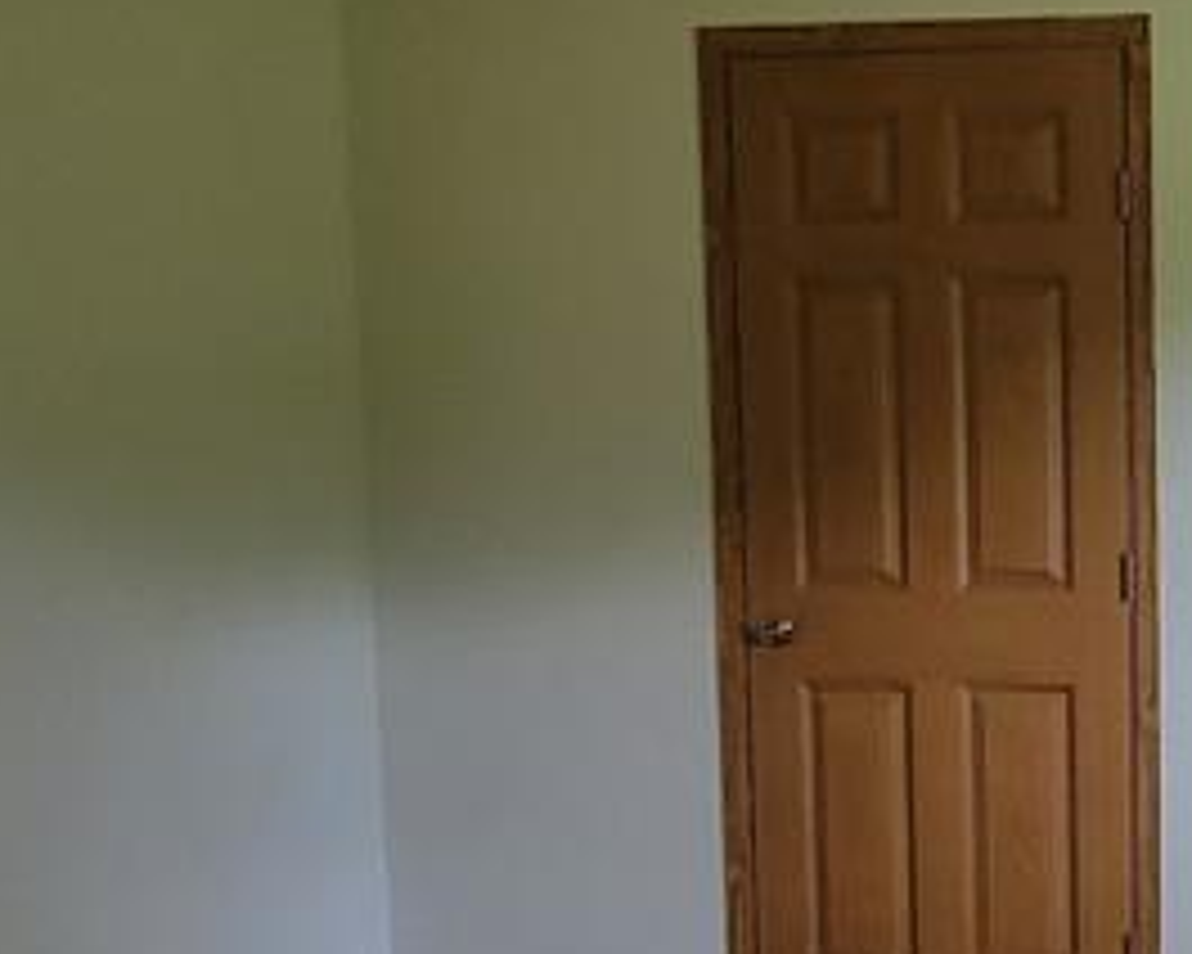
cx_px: 1188
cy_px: 621
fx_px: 1729
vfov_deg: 30.7
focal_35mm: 49
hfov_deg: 34.6
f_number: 2.2
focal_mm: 2.2
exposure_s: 1/30
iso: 320
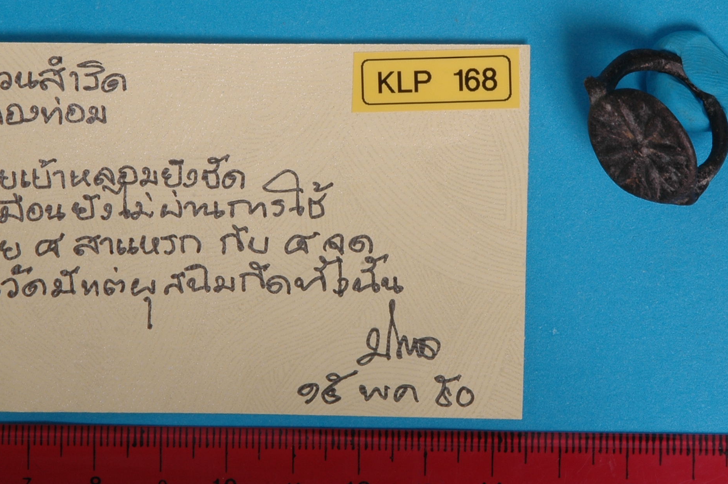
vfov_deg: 8.1
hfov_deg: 12.2
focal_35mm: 169
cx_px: 420
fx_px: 3415
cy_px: 123
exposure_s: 1/4
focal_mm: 70
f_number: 29
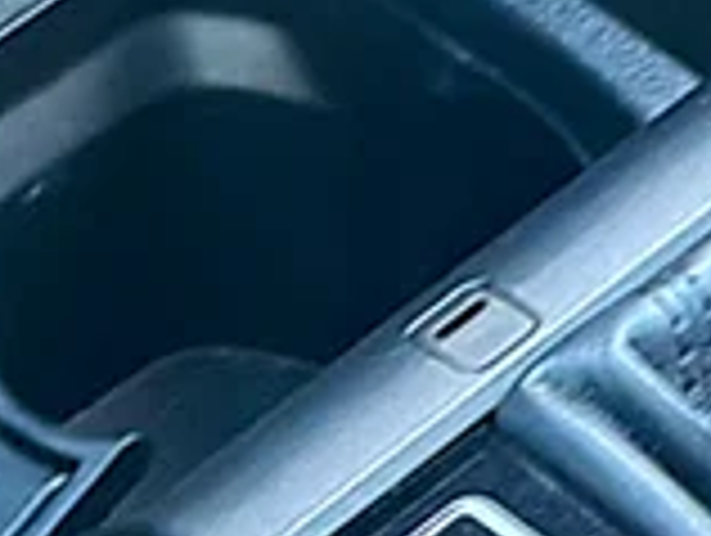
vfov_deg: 6.7
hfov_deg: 8.9
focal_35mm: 221
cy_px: 421
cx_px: 500
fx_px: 4546
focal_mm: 6.86
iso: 160
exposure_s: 1/62
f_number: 1.78
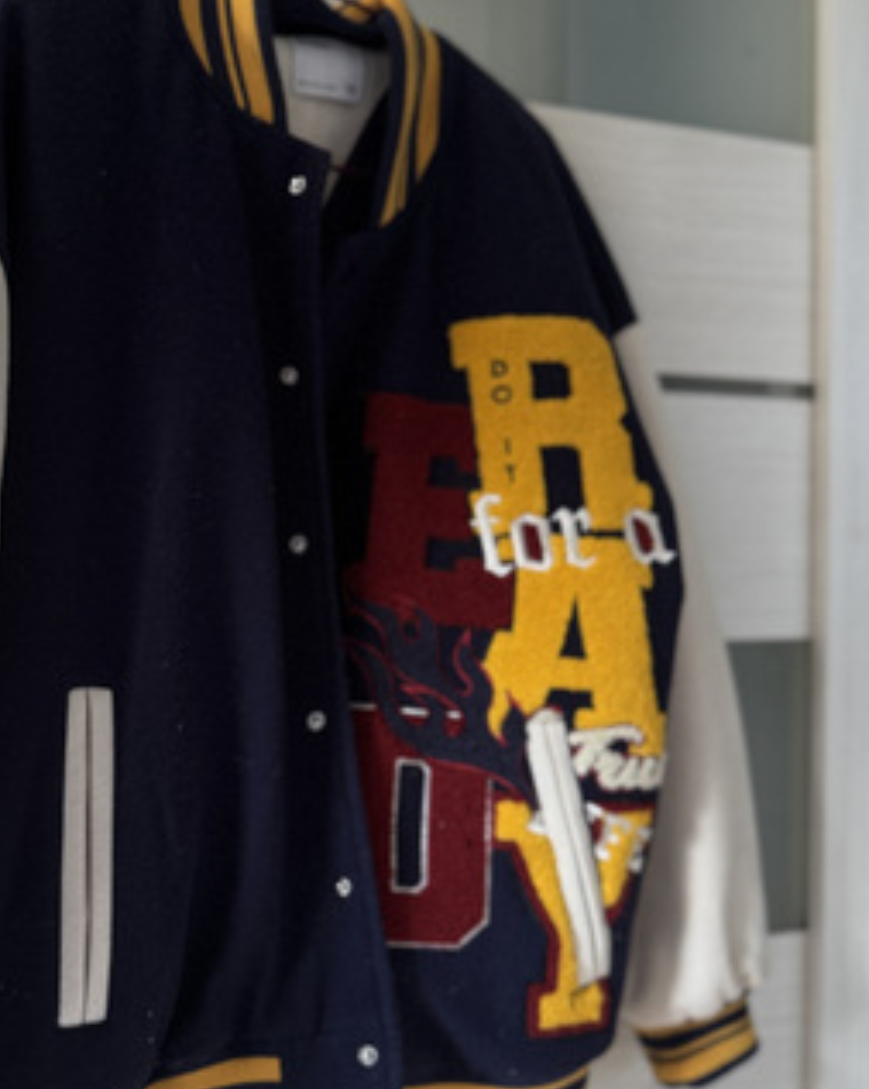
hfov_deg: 39.1
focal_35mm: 37
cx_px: 228
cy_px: 539
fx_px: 1191
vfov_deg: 49.1
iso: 200
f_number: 1.78
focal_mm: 6.76
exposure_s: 1/121
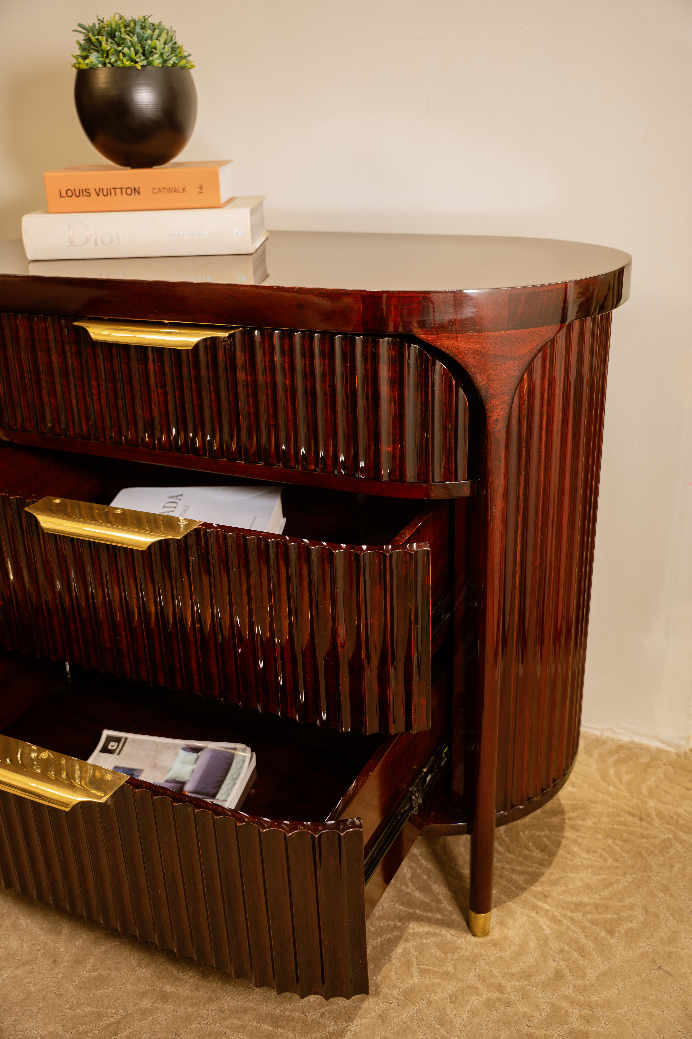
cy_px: 520
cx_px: 346
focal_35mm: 34
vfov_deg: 55.7
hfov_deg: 38.8
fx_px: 983
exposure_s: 1/5
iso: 200
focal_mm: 34.1
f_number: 4
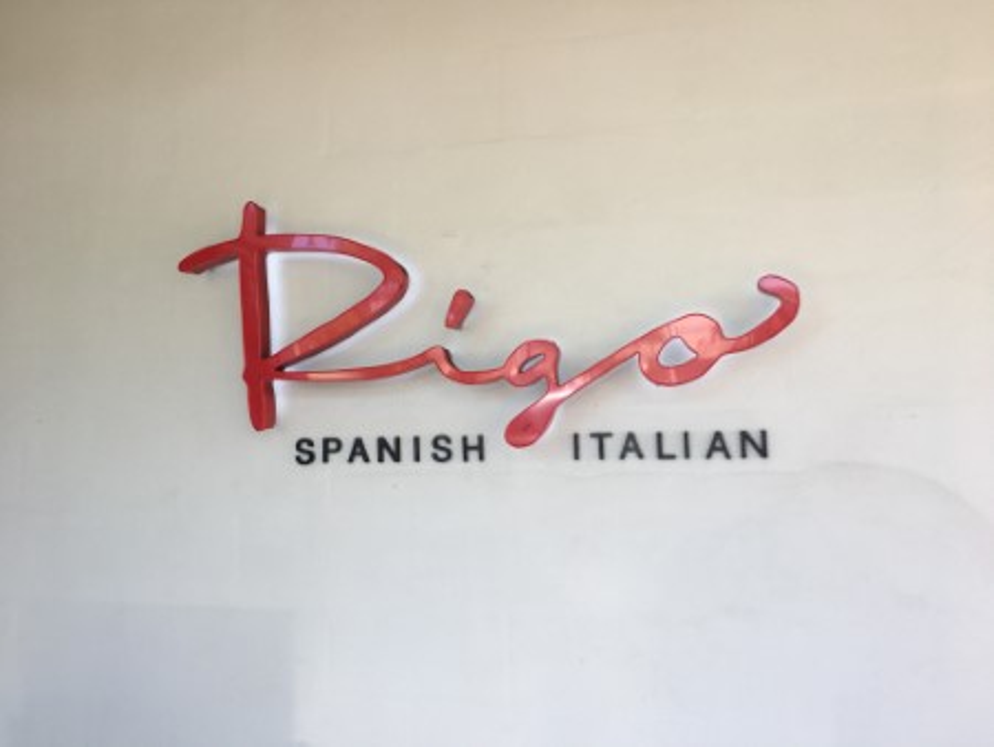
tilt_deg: +3.7
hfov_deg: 61.6
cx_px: 497
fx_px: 833
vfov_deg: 48.3
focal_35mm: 29
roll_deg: -0.1
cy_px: 374
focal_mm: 4.15
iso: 25
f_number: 2.2
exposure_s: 1/120
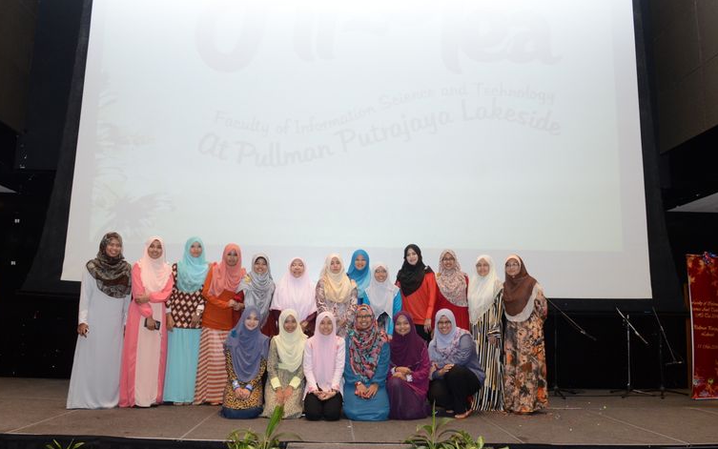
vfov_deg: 45.2
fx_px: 539
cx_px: 355
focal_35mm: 28
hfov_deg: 67.3
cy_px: 251
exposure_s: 1/80
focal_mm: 17
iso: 1600
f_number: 5
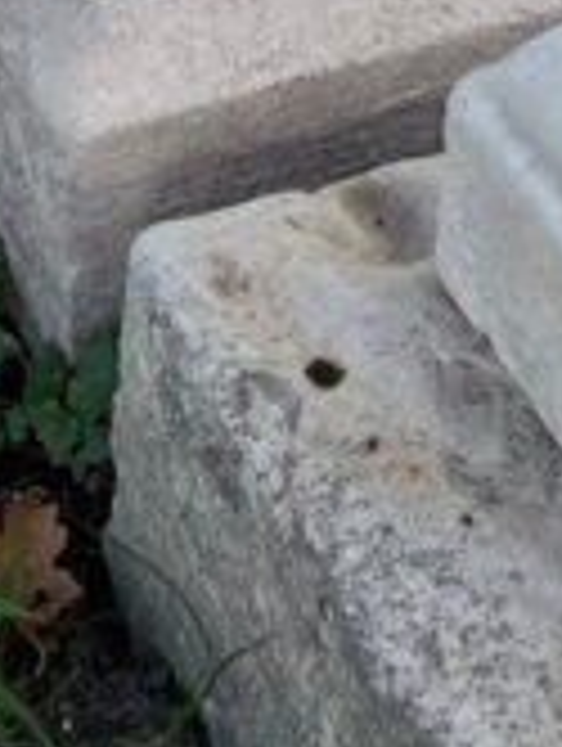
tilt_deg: -27.8
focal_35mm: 160
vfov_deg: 10.7
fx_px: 3455
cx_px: -463
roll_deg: -3.2
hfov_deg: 8.9
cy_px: -999
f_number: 1.6
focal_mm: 4.2
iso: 32
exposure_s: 1/491
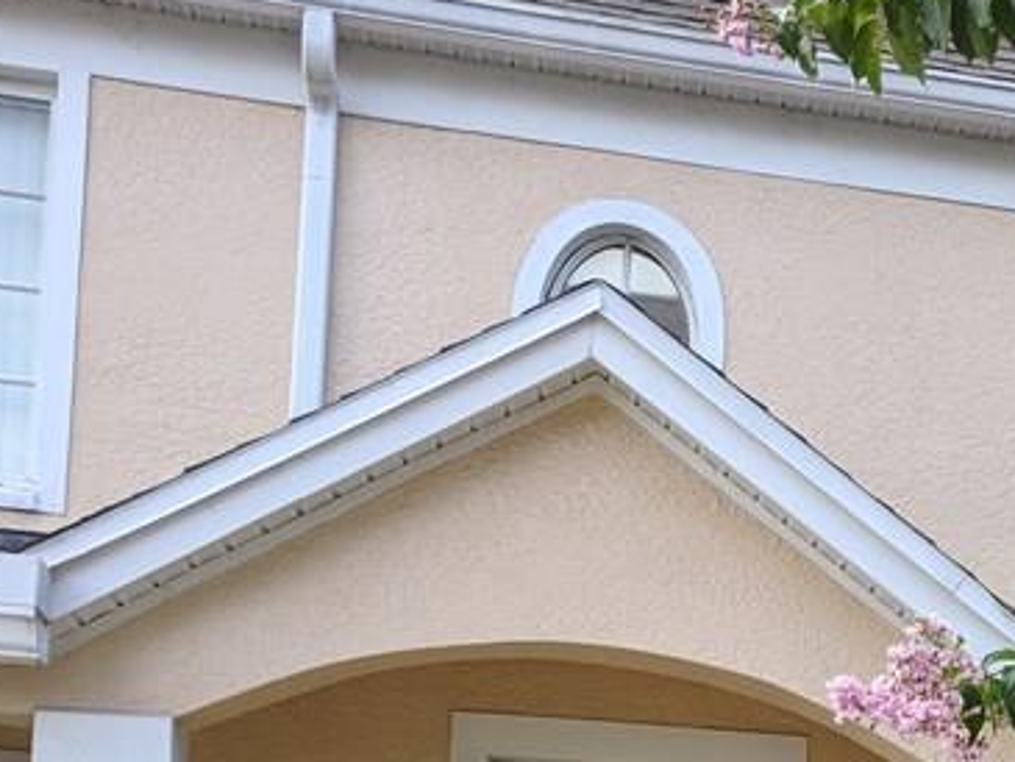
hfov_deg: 24.4
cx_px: 1182
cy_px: 940
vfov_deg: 18.9
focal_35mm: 73
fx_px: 2141
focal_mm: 4.67
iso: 50
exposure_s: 1/352
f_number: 2
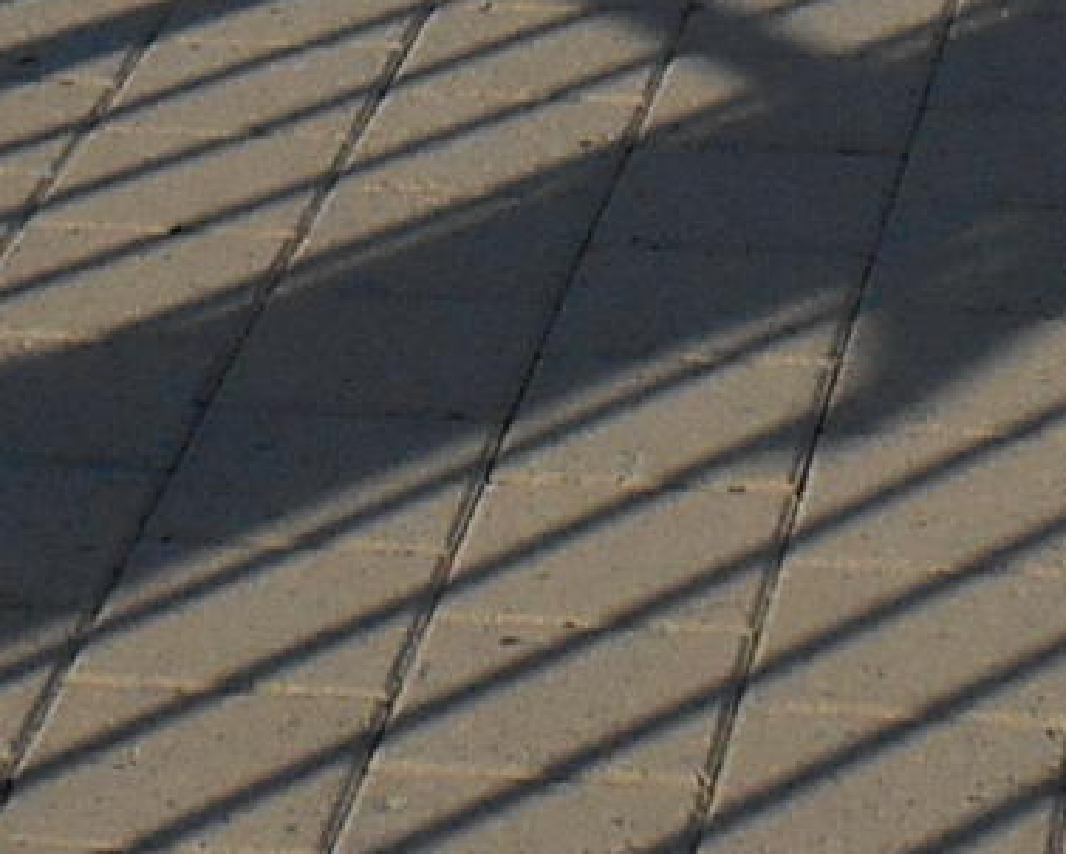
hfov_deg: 9.6
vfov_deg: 7.0
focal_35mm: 202
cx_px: 418
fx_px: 6376
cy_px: -1530
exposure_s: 1/200
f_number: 11
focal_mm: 4.7
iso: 80
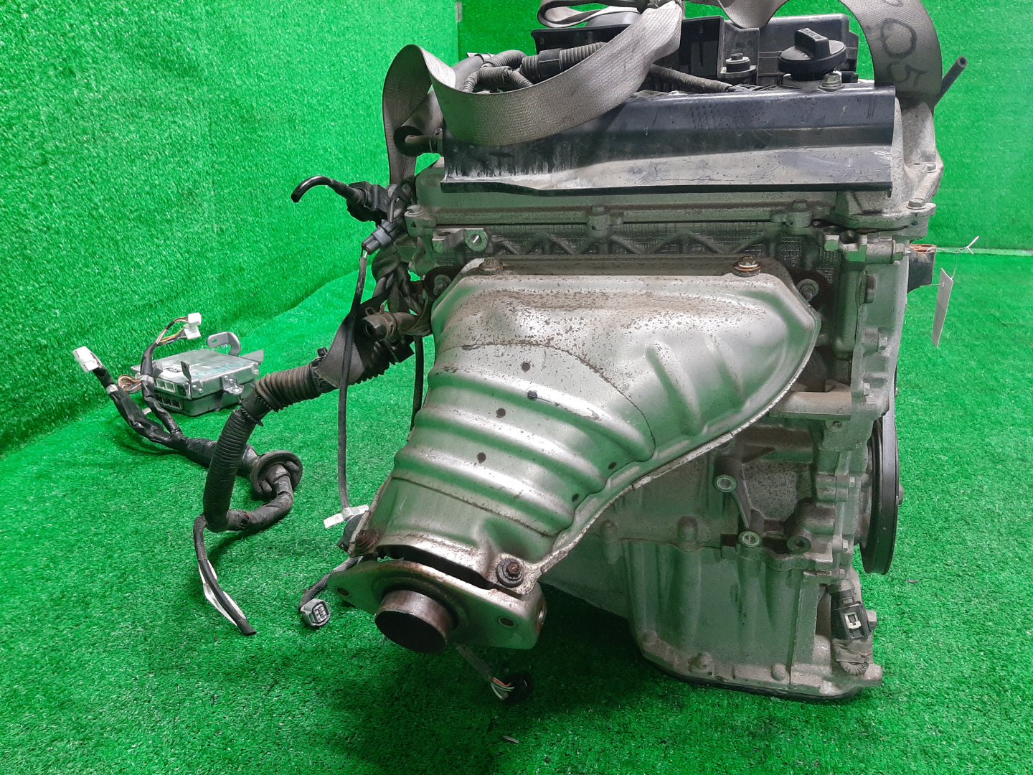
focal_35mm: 26
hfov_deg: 67.3
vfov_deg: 53.1
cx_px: 516
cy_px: 388
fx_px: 776
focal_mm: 3.93
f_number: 1.7
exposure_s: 1/50
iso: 195
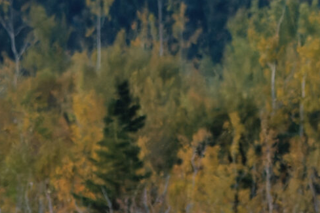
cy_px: 494
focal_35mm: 2126
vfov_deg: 0.6
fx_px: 18890
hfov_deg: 1.0
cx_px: 180
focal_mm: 270
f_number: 5.6
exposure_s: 1/250
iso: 2500
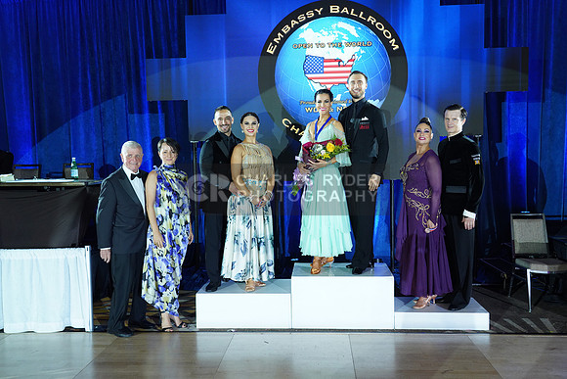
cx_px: 284
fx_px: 520
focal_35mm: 33
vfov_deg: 40.0
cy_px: 190
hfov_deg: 57.2
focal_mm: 33
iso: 1600
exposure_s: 1/200
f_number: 5
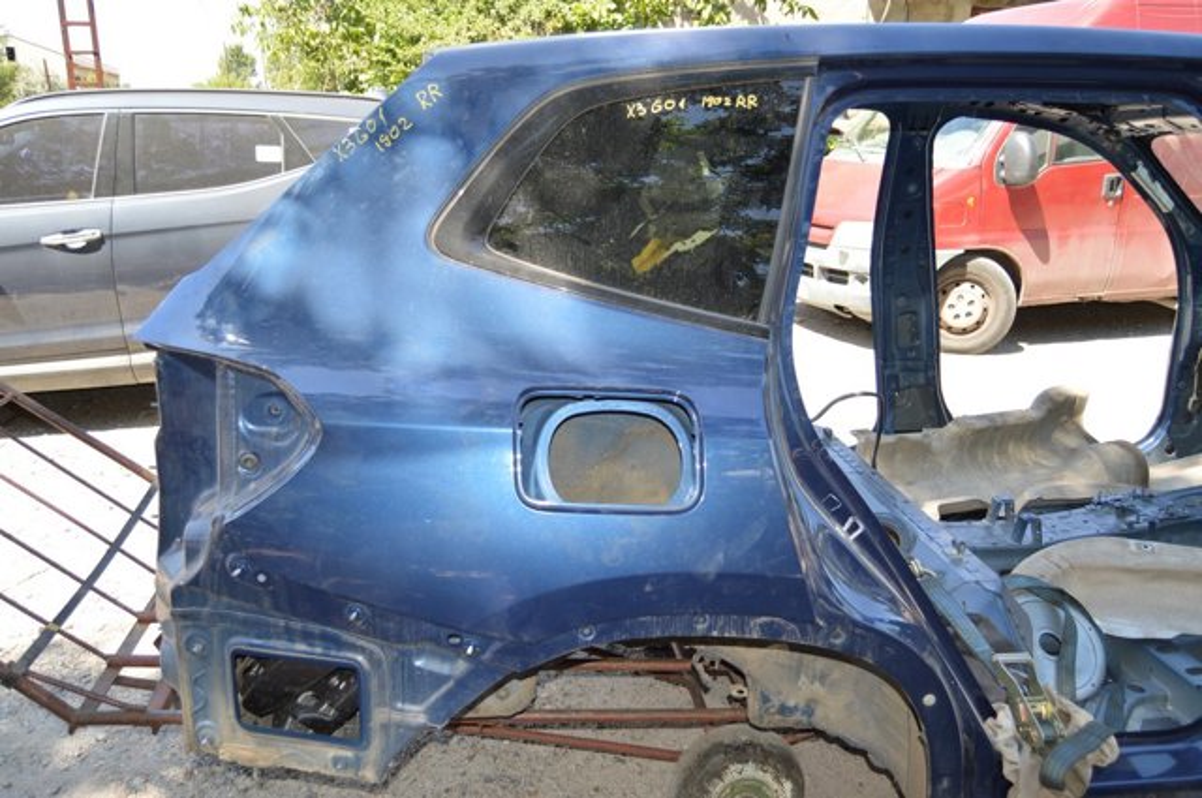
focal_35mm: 27
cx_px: 601
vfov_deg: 47.8
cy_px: 399
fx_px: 900
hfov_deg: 67.4
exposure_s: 1/160
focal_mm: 18
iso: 100
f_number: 4
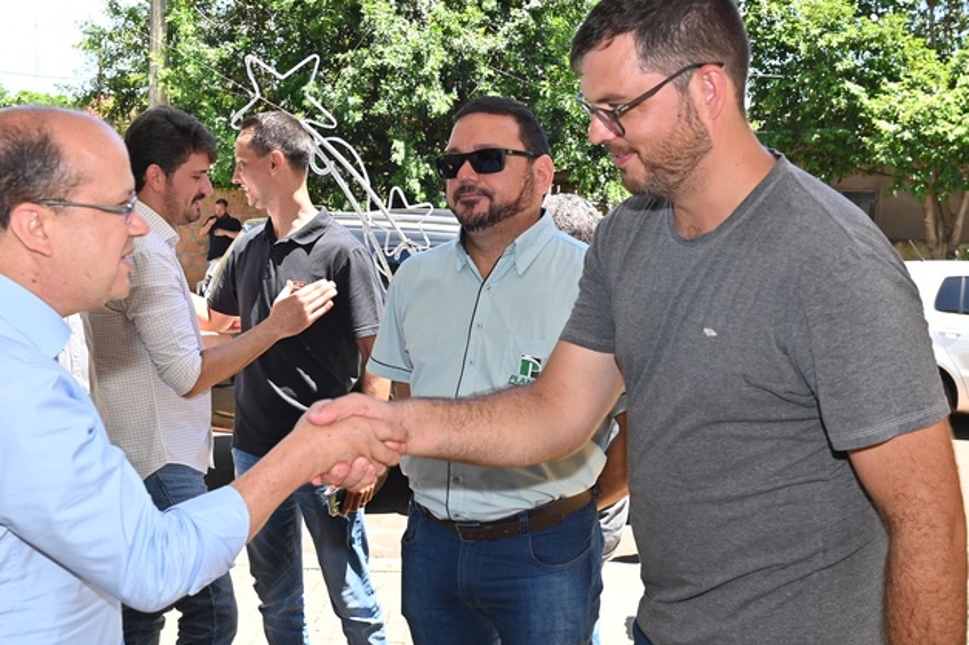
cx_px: 409
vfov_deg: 31.2
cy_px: 314
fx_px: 1157
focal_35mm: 43
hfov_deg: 45.3
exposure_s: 1/200
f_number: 6.3
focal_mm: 30
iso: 220
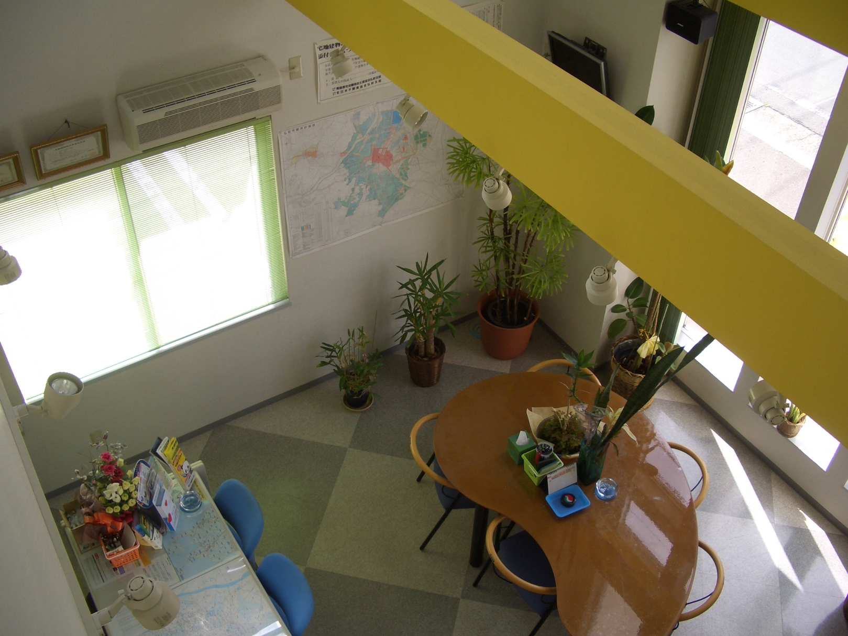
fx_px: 857
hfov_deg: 52.6
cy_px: 318
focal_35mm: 35
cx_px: 424
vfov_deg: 40.7
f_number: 2.6
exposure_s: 1/200
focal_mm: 5.8
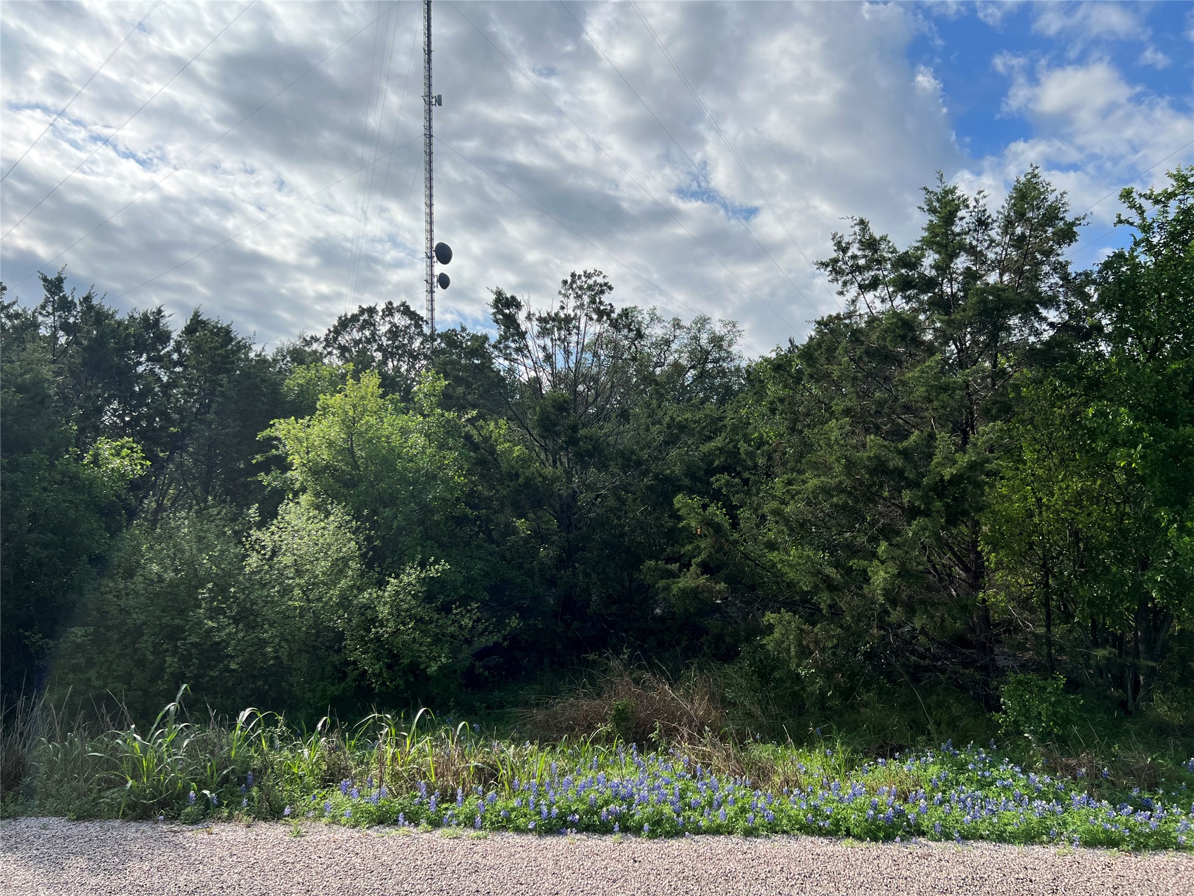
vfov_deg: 53.1
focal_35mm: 26
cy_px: 448
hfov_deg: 67.3
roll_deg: +1.7
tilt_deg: +5.0
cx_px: 597
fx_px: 897
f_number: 1.5
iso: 50
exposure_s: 1/5882
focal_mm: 5.7
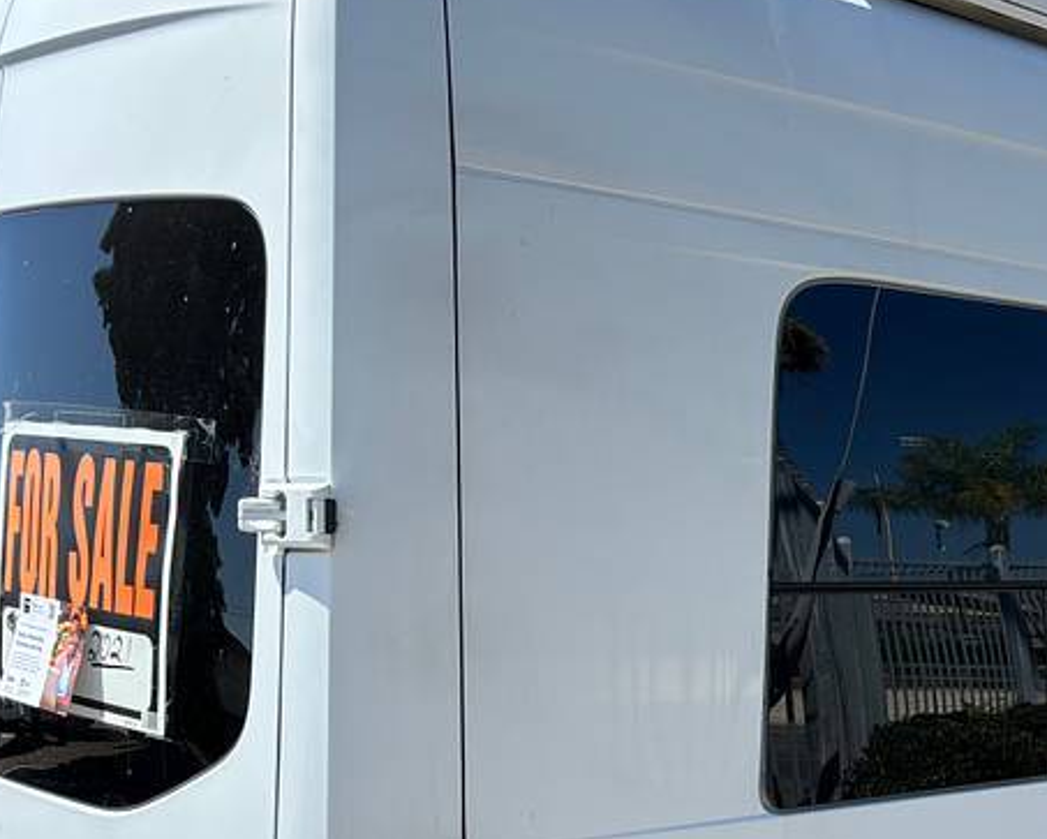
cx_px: 936
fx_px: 1736
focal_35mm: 56
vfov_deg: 26.4
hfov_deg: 32.0
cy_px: 721
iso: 50
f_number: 1.6
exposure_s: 1/1721
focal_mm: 5.96
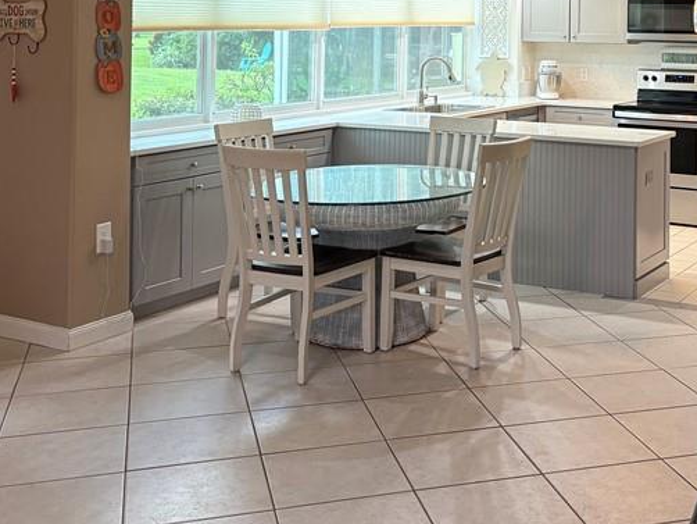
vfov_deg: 26.2
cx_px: 508
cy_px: 13
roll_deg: -0.2
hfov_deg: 35.5
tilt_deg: +0.5
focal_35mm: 53
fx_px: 1068
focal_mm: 5.96
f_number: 1.6
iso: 125
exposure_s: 1/60
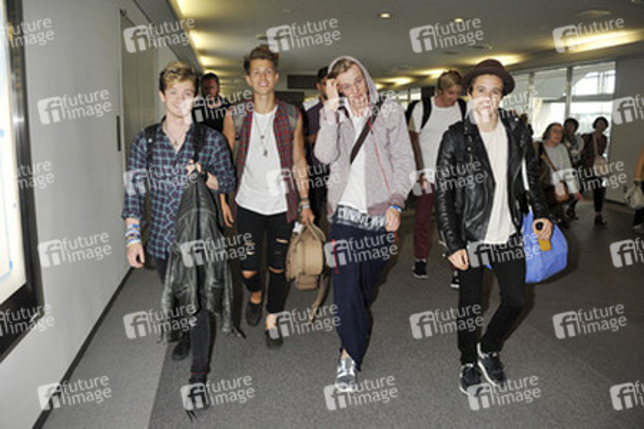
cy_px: 214
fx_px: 501
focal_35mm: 28
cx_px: 322
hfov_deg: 65.5
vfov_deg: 46.4
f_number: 5.6
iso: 1250
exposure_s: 1/250
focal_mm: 28
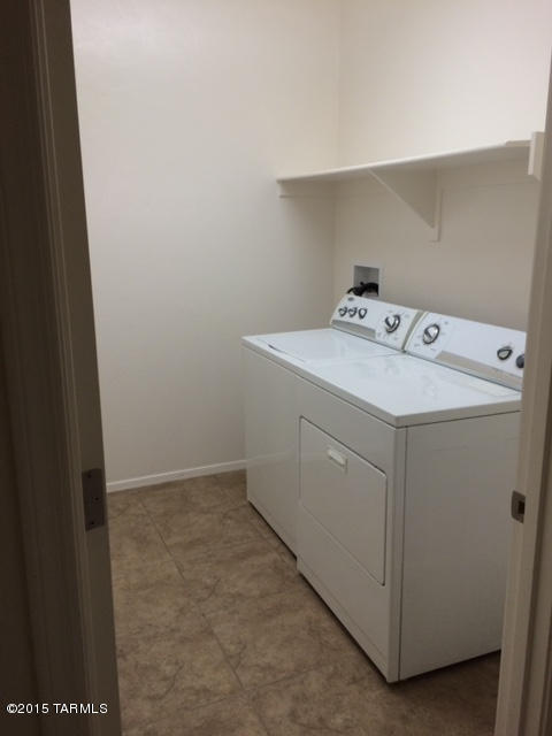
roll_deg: +1.2
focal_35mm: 29
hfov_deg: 48.2
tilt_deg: -14.0
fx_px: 617
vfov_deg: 61.7
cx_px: 276
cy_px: 368
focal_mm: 4.15
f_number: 2.2
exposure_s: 1/30
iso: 40
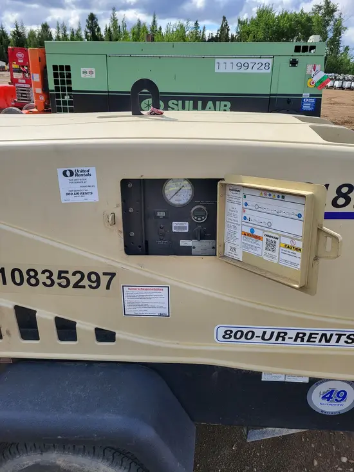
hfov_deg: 53.1
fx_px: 354
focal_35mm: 26
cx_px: 177
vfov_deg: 67.3
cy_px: 236
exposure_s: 1/1488
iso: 40
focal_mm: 5.4
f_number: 1.8
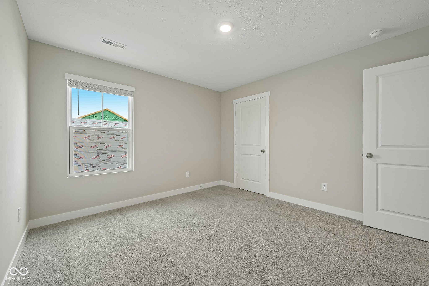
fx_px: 167
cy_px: 143
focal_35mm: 14
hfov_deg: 104.3
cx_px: 214
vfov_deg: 81.2
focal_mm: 14
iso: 220
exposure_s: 1/15
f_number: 8
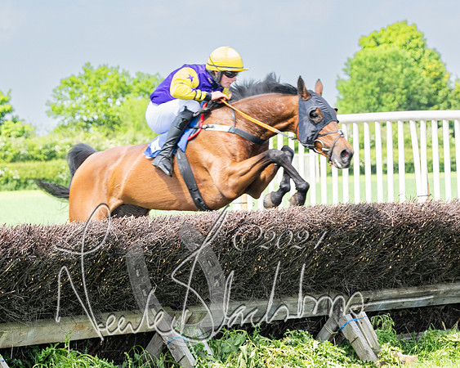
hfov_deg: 10.4
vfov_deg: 8.3
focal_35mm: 186
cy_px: 201
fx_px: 2526
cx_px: 319
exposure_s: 1/800
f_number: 5
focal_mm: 82
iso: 400
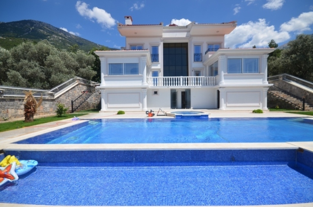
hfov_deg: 100.5
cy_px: 104
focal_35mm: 15
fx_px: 130
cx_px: 156
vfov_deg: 77.1
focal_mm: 10
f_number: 9
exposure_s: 1/320
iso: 100
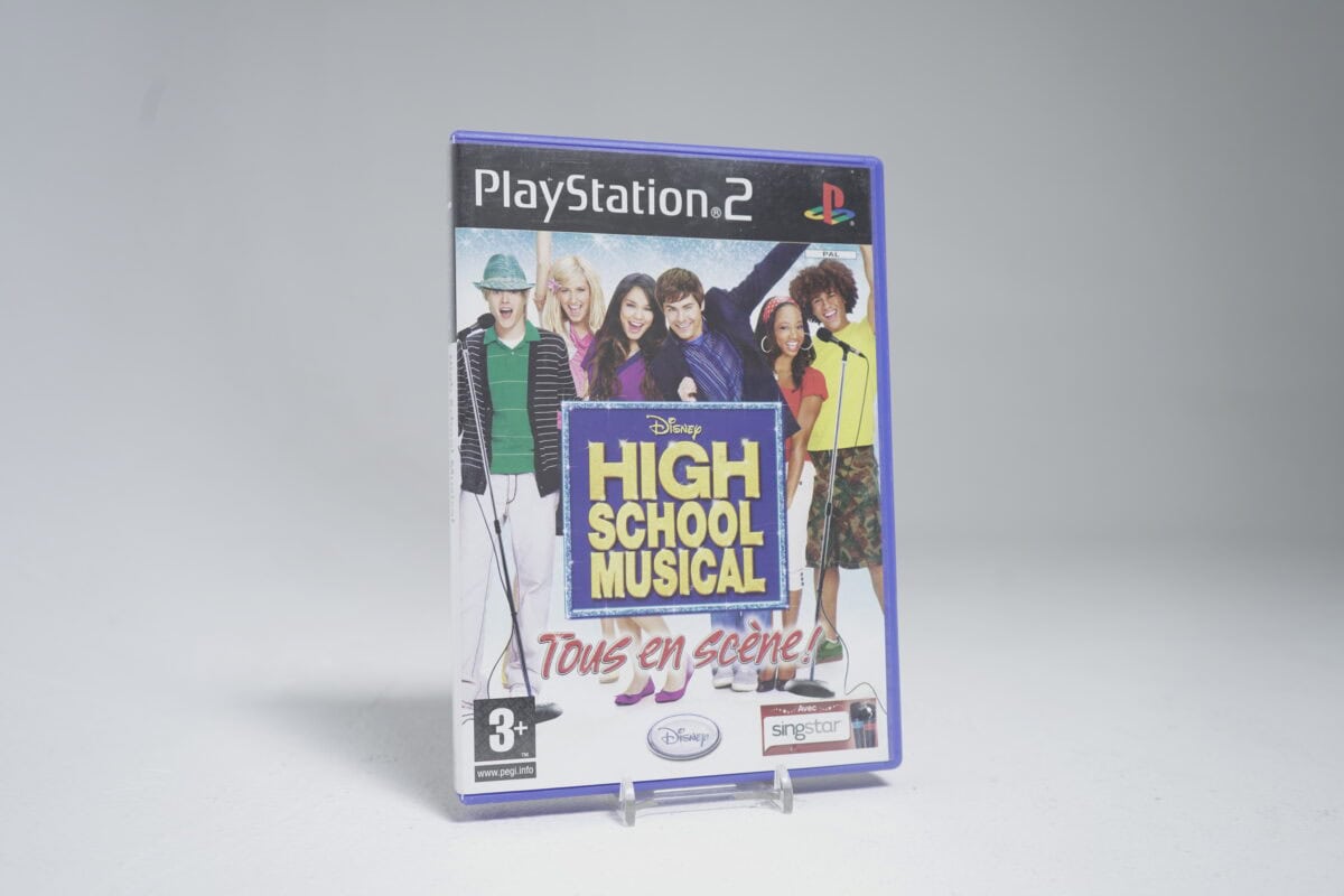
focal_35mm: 33
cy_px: 448
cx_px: 672
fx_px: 1232
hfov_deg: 57.2
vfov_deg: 40.0
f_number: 5.6
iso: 640
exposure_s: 1/20
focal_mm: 33
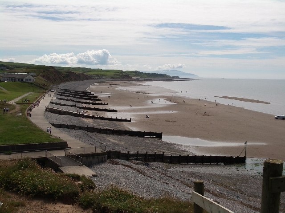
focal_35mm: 49
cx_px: 142
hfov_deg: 38.9
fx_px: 403
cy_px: 106
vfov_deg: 29.7
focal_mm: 8.2
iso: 80
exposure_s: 1/800
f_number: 5
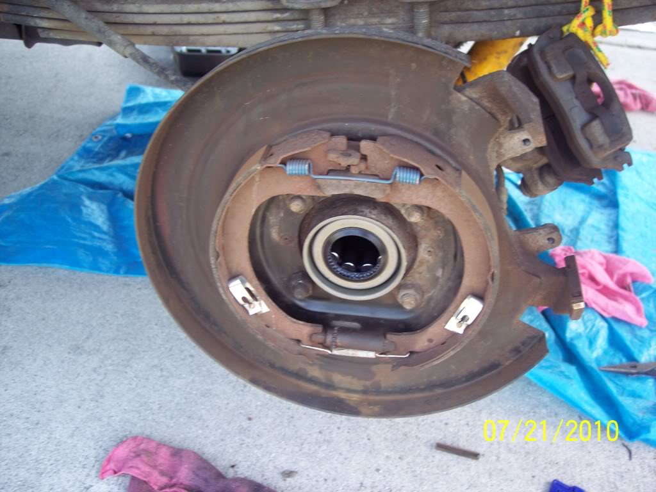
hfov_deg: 47.9
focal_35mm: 39
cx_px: 328
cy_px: 246
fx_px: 739
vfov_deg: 36.8
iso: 100
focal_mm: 8
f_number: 2.8
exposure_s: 1/60
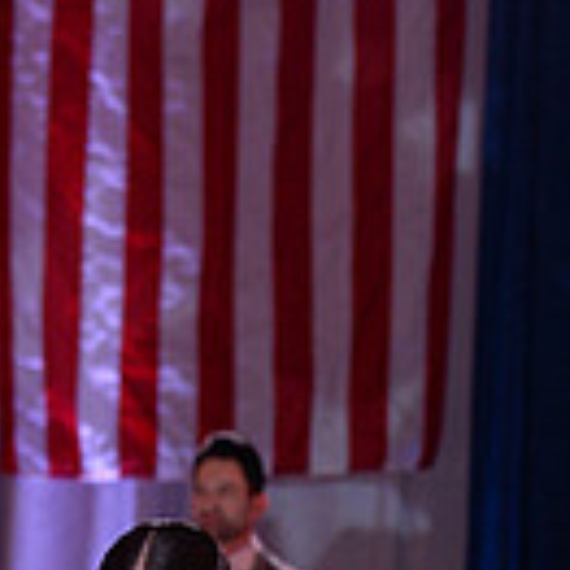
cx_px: -85
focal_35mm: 367
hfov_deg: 4.8
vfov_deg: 4.7
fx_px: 6837
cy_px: 953
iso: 1600
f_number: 5
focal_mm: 98
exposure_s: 1/250
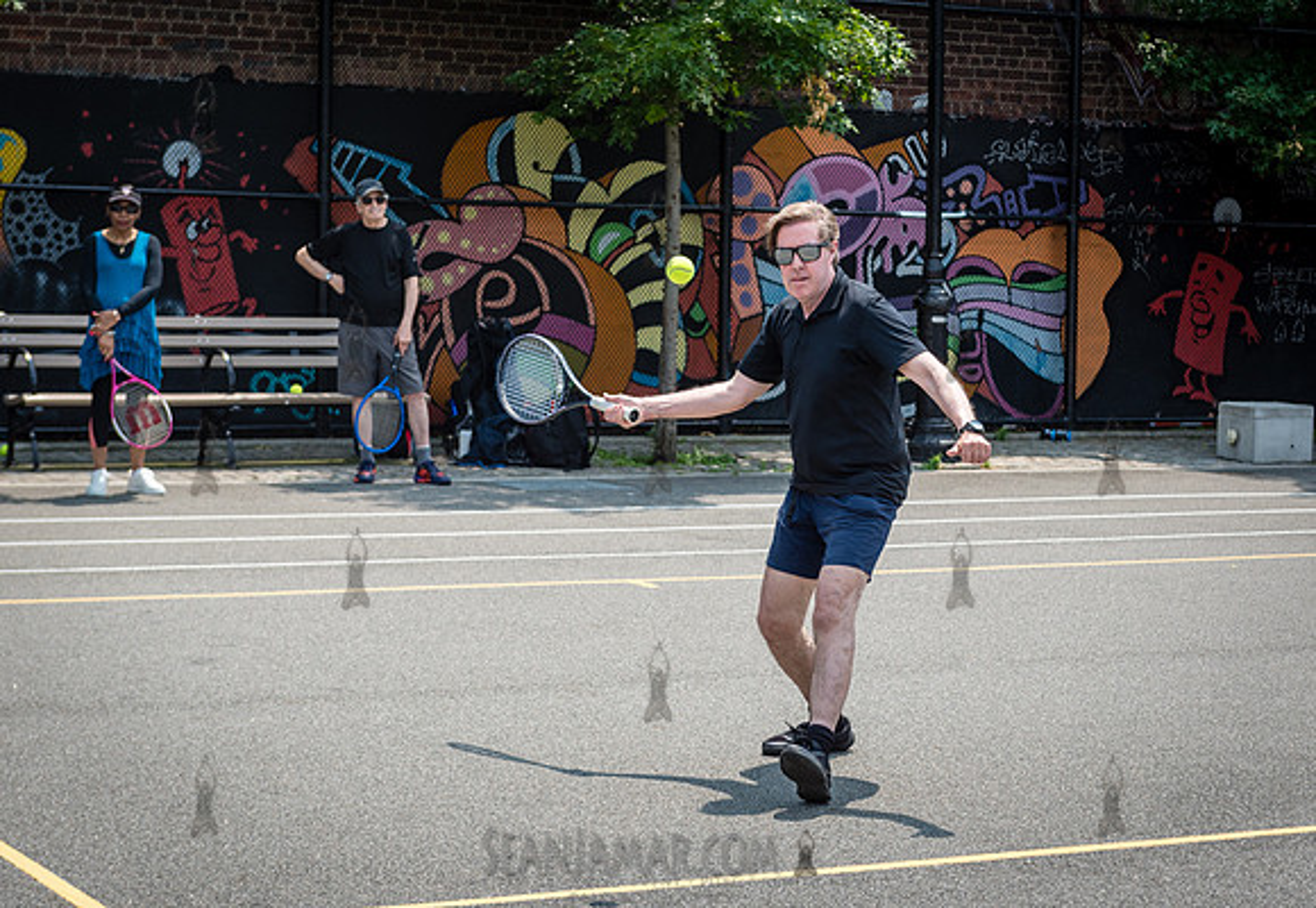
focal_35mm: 82
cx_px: 807
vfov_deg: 17.0
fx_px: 3030
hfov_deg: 24.4
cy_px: 369
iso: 200
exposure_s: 1/1000
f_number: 4.5
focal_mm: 62
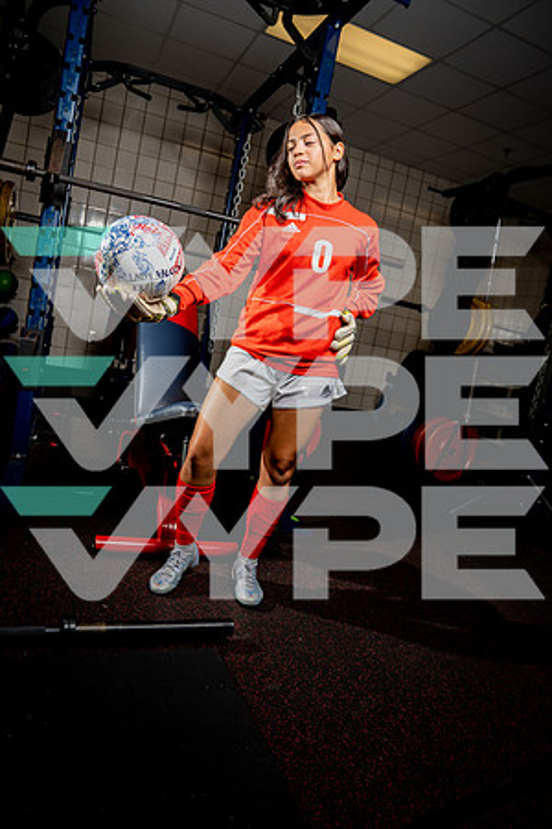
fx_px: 552
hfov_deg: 53.1
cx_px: 276
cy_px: 414
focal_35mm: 24
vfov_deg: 73.7
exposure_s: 1/250
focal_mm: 24
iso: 160
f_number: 5
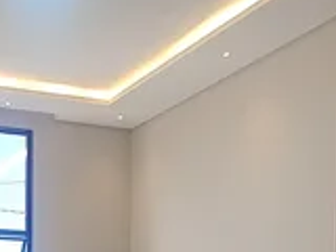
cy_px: 400
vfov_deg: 18.8
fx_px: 650
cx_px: -6
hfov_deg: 27.2
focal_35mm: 67
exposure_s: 1/60
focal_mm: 1.74
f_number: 2.2
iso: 64
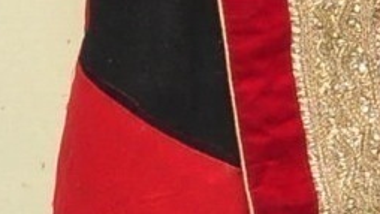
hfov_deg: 7.4
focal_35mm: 290
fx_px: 2923
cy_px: -456
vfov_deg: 4.0
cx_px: 331
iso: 1600
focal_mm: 26
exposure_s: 1/125
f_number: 7.1
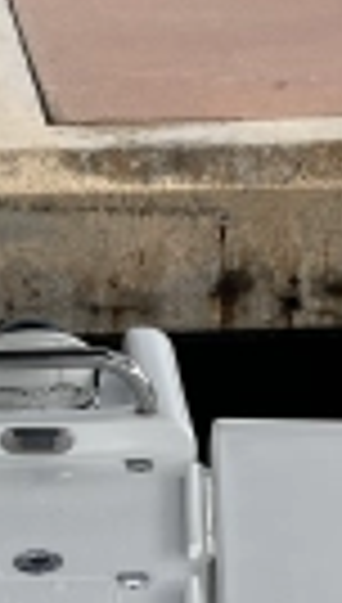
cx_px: -36
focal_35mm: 116
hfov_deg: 10.4
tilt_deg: -28.1
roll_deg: +1.7
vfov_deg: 18.2
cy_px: 493
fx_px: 1858
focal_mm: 5.1
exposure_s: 1/3413
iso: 50
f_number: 1.6
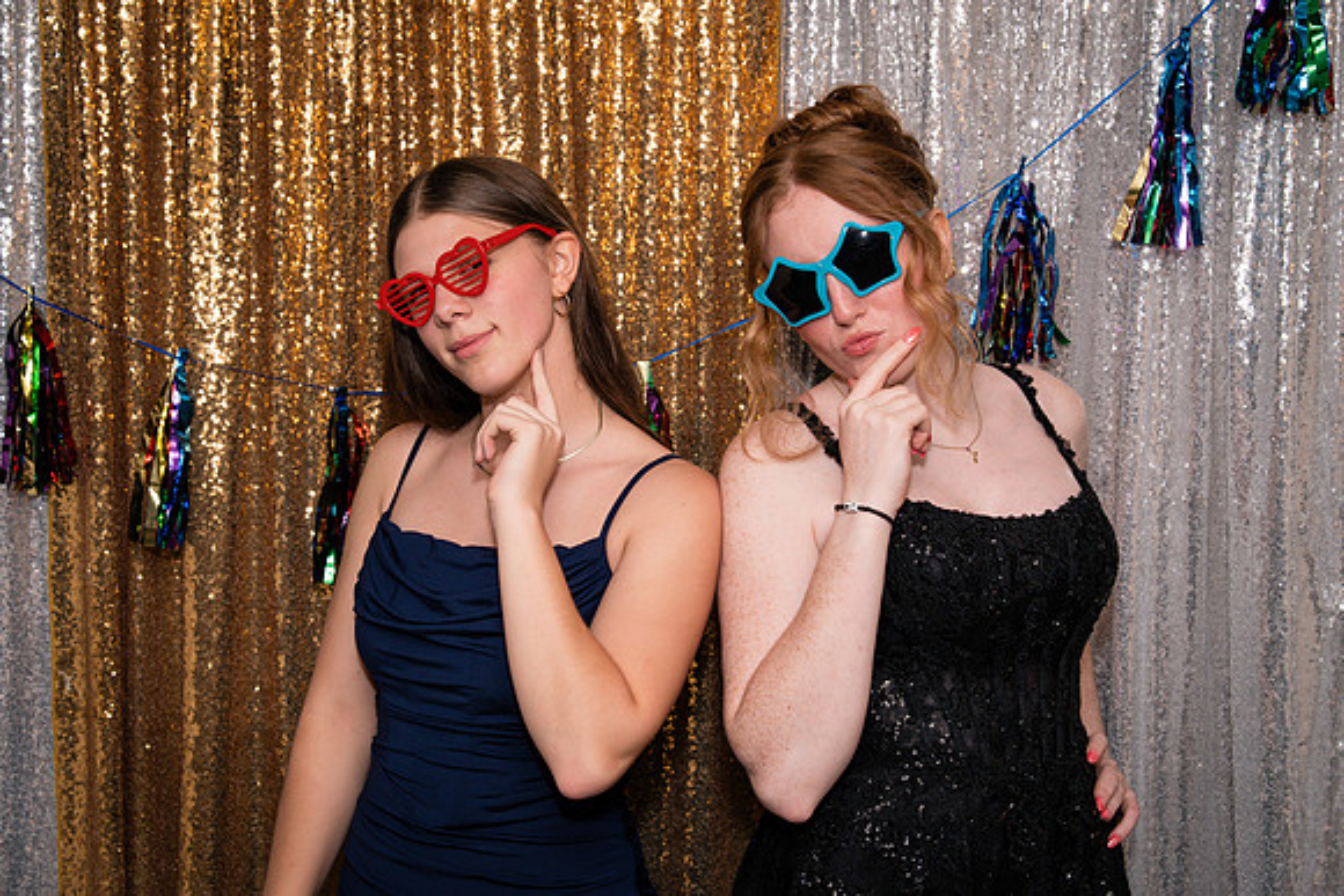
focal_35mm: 57
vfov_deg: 23.8
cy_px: 448
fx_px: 2128
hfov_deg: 35.0
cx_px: 672
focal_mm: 57
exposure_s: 1/250
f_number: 5
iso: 400
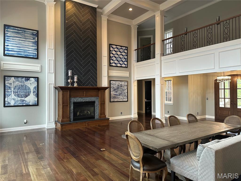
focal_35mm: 24
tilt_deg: +0.2
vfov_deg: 56.8
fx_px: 167
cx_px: 120
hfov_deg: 71.6
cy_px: 90
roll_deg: +0.4
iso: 320
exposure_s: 1/60
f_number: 1.78
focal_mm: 6.86
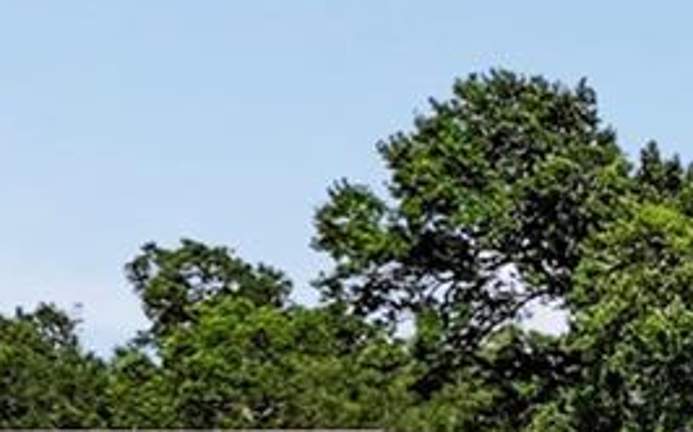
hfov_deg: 9.4
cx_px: -1029
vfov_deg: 6.6
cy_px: 507
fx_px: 3700
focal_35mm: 196
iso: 100
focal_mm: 12.29
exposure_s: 1/60
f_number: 4
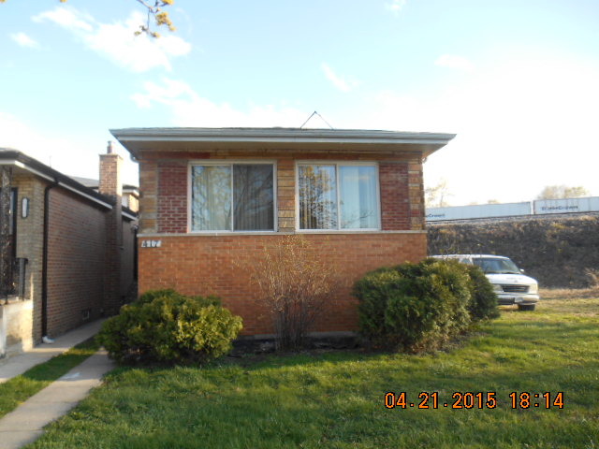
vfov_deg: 53.1
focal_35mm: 26
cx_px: 300
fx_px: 450
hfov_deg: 67.3
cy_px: 224
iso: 125
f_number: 3.4
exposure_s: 1/250
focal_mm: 4.7
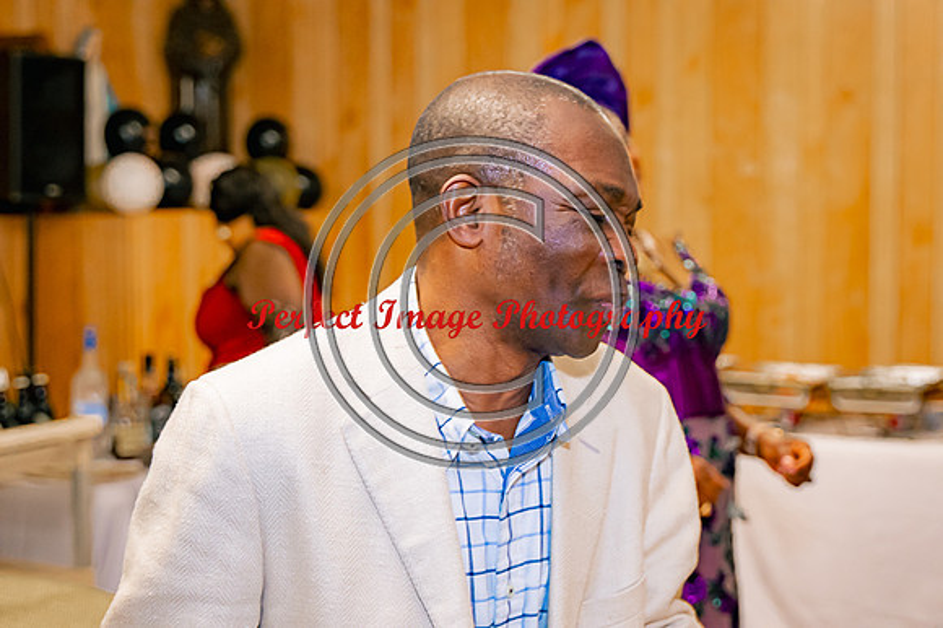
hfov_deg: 32.9
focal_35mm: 61
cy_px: 314
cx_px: 472
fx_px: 1597
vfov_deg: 22.2
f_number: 3.2
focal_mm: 41
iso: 1100
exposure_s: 1/125
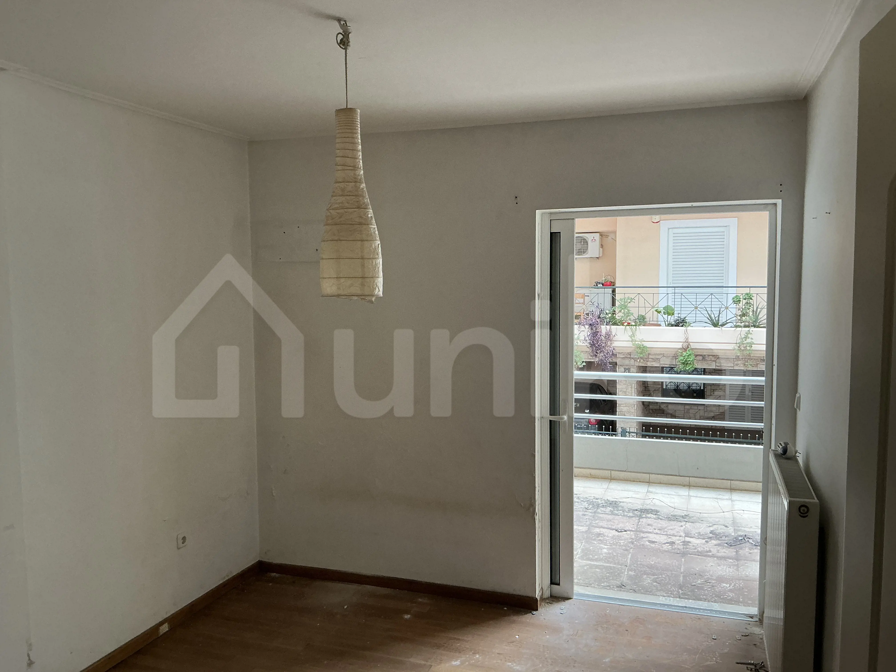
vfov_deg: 49.7
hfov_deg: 63.4
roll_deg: +0.9
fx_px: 725
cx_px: 448
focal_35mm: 28
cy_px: 336
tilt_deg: -5.3
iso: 100
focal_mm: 3
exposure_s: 1/60
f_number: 1.8
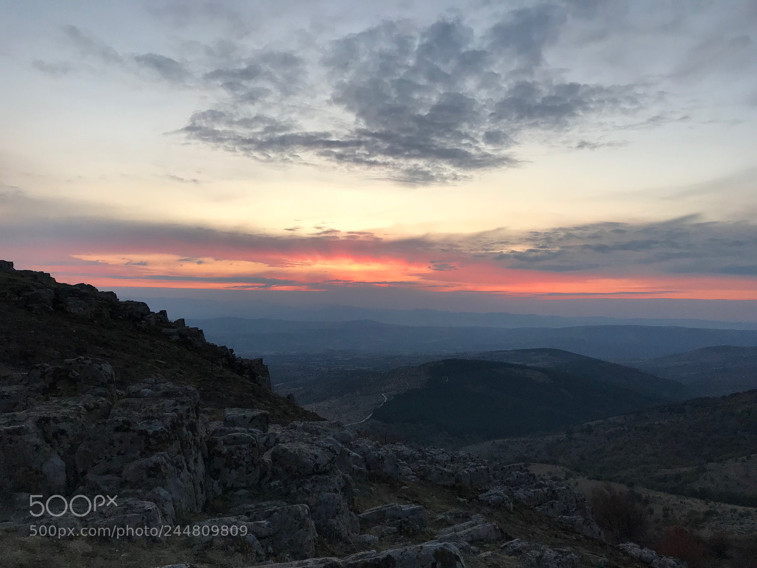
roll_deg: -0.6
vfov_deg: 49.7
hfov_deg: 63.4
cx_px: 378
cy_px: 284
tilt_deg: +4.0
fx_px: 612
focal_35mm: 28
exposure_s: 1/100
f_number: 1.8
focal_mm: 3.99
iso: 40
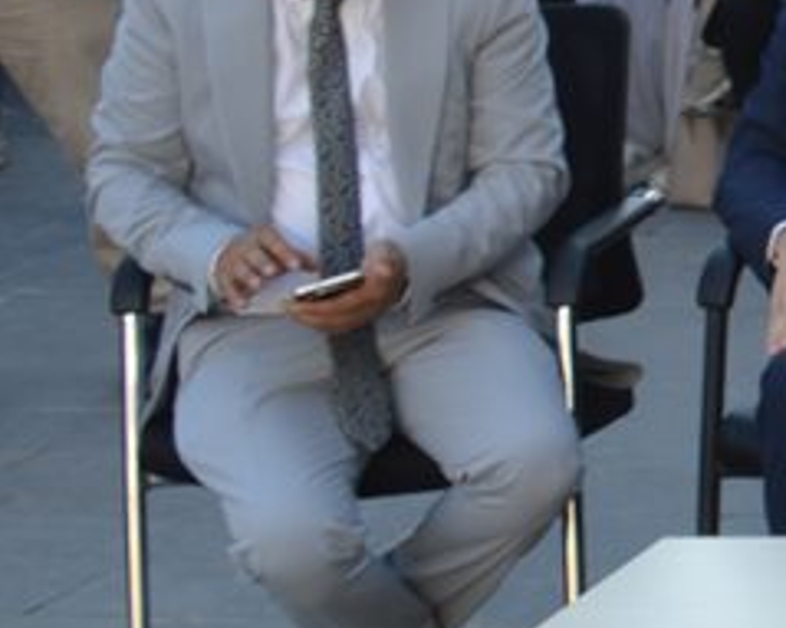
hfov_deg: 9.7
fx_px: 3744
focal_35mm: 161
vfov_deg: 9.6
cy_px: 247
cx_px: 2243
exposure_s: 1/125
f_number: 5.6
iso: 110
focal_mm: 20
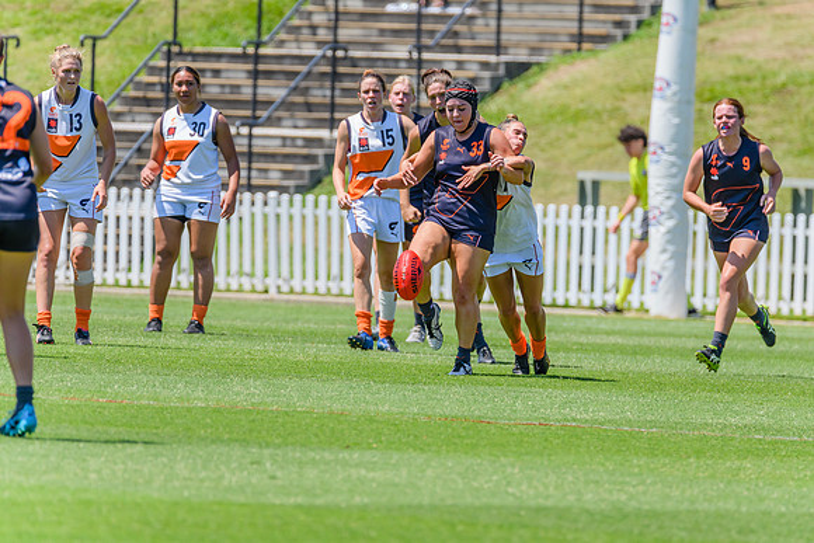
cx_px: 451
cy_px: 243
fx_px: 14076
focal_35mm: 622
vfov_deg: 2.2
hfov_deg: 3.3
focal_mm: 550
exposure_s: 1/1600
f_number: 9
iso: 800
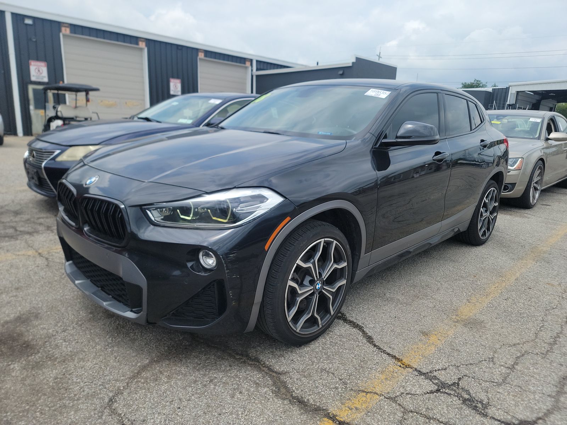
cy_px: 212
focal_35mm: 24
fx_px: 393
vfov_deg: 56.8
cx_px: 284
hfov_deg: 71.6
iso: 50
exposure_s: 1/845
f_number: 1.8
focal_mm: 6.7
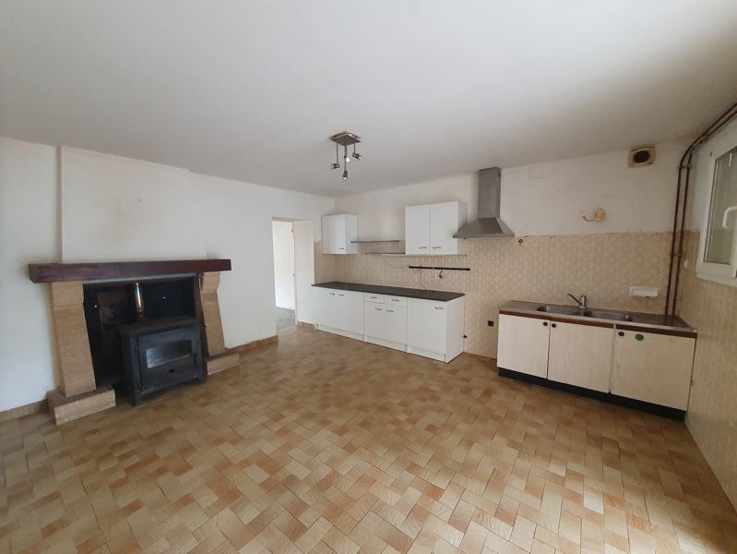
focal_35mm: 13
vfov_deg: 90.0
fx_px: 277
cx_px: 368
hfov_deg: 106.2
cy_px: 277
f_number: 2.2
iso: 320
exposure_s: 1/33
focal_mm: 1.8
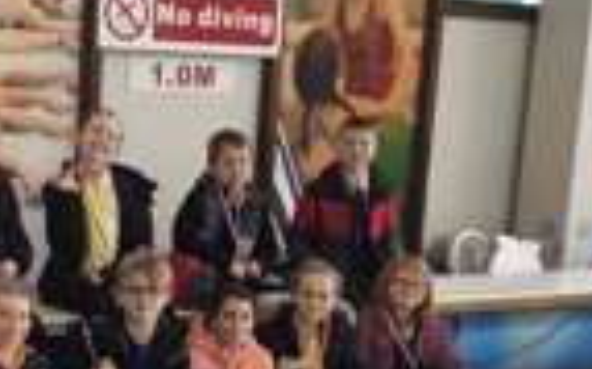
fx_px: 1483
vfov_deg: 14.0
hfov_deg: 22.0
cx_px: 58
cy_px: 369
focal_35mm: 92
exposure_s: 1/33
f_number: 2.4
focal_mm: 3.3
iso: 40
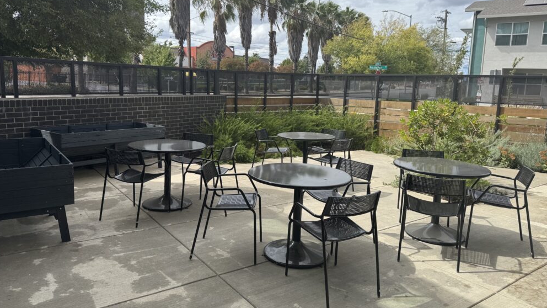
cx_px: 268
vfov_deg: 42.8
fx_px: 392
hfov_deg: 69.9
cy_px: 134
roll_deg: +0.0
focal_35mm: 27
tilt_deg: -7.0
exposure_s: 1/3597
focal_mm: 6.76
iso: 80
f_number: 1.78
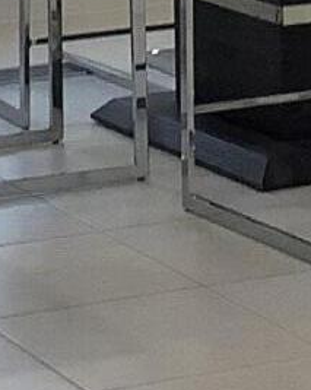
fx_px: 2616
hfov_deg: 6.8
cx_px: 91
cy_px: -282
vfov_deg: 8.3
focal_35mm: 227
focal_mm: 3.3
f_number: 2.4
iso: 80
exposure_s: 1/50
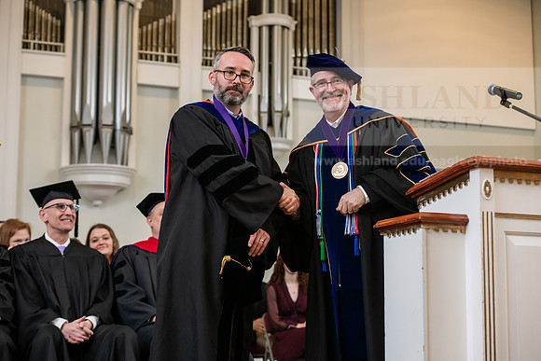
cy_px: 180
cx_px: 270
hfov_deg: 28.8
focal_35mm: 70
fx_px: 1052
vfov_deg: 19.5
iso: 1600
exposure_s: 1/200
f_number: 4.5
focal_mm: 70
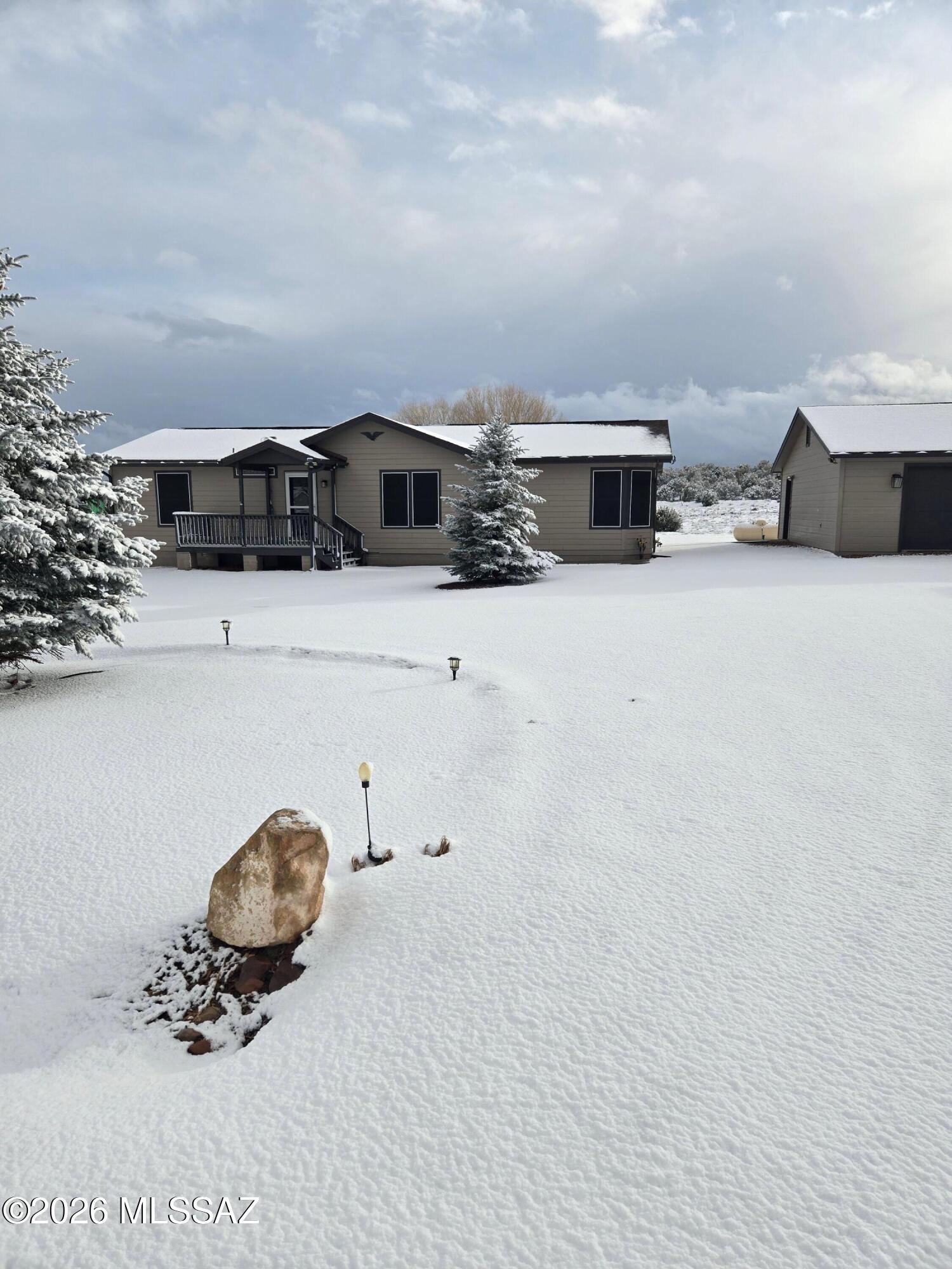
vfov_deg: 73.9
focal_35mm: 23
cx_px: 476
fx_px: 843
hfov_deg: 58.9
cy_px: 634
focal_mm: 5.4
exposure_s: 1/2302
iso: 25
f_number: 1.8
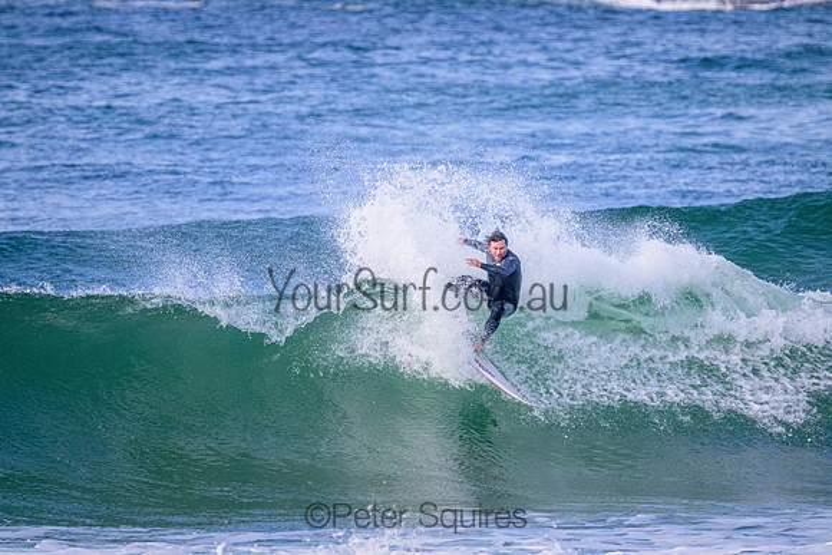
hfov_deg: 2.6
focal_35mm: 800
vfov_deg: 1.7
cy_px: 278
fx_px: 18492
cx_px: 416
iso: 3200
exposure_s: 1/2000
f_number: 11
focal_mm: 800
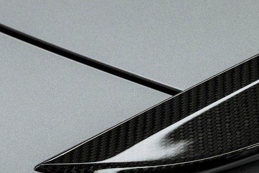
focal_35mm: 150
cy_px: 133
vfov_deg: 9.1
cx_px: 319
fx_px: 1080
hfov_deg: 13.3
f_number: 3.5
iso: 1600
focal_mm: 50
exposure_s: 1/800
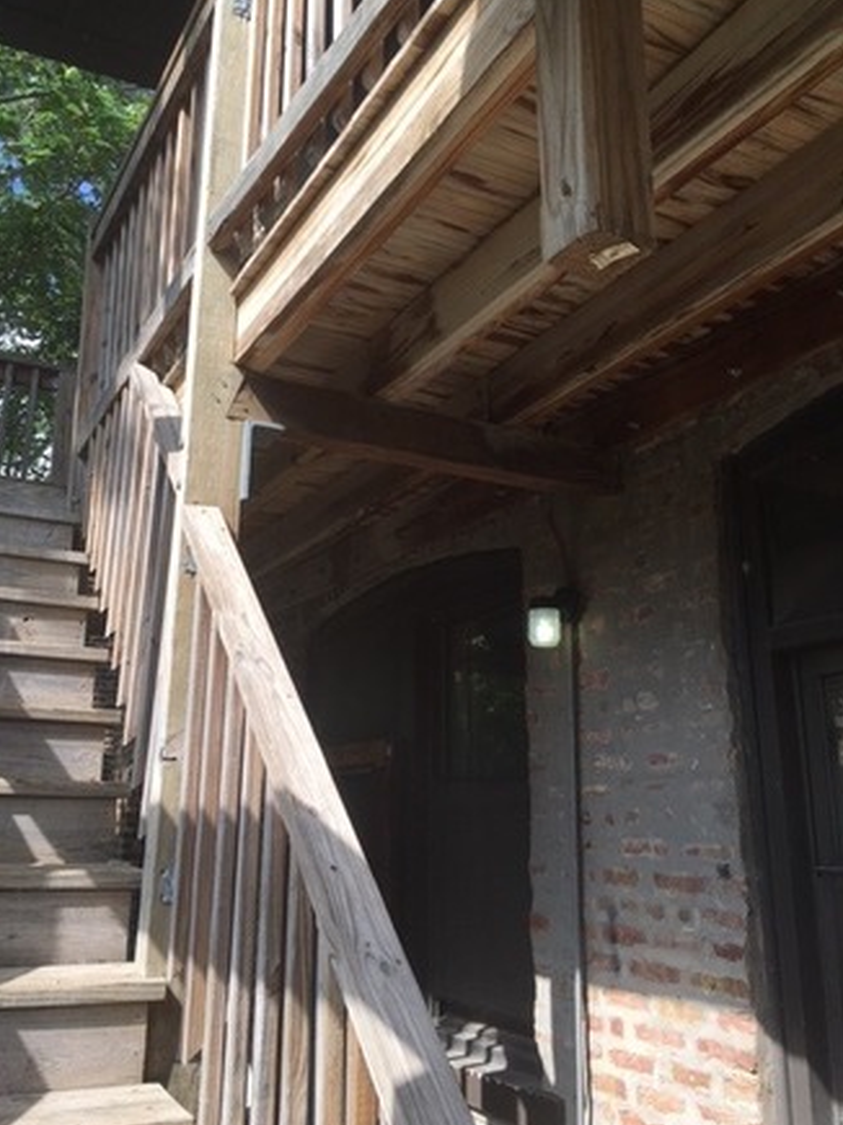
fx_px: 1040
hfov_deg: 44.1
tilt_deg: +16.1
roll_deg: -2.9
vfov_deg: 56.8
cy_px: 546
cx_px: 380
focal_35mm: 32
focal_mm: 4.15
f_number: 2.2
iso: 25
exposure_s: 1/499
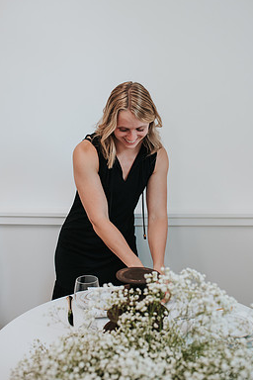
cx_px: 131
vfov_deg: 47.3
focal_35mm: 41
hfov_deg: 32.6
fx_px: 432
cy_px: 169
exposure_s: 1/250
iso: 500
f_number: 3.2
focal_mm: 35
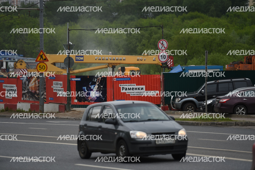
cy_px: 85
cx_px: 128
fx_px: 1416
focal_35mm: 200
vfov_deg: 6.9
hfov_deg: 10.3
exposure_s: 1/4000
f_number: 3.2
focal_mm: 200
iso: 320
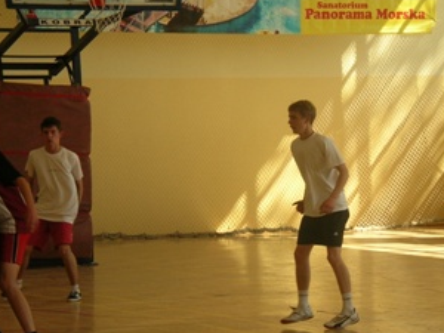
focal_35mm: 196
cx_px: 318
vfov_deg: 7.6
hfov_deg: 10.1
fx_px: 2514
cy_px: 213
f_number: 3.5
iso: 50
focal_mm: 17.9
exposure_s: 1/153
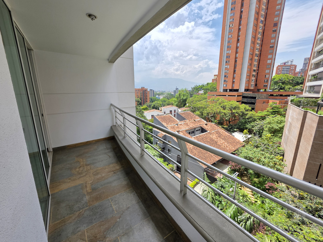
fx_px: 121
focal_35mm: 13
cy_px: 121
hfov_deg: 106.2
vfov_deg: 89.9
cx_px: 162
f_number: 1.9
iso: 40
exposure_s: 1/859
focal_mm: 2.2
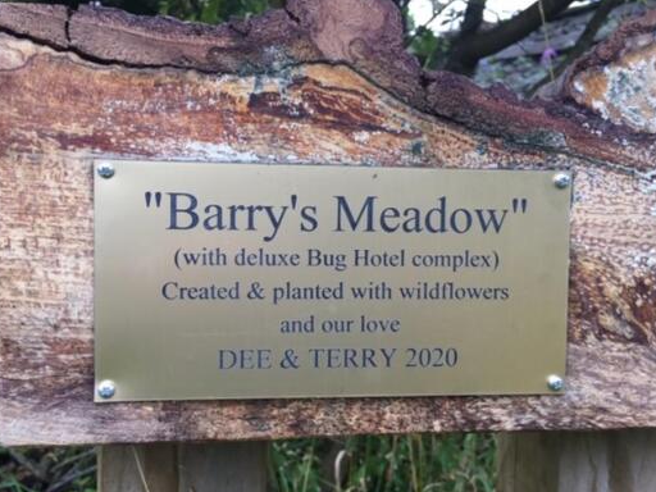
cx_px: 324
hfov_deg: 55.4
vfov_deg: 42.9
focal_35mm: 33
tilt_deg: -1.8
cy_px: 229
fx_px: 625
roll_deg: -1.1
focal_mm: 4.15
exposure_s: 1/100
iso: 40
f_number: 2.2
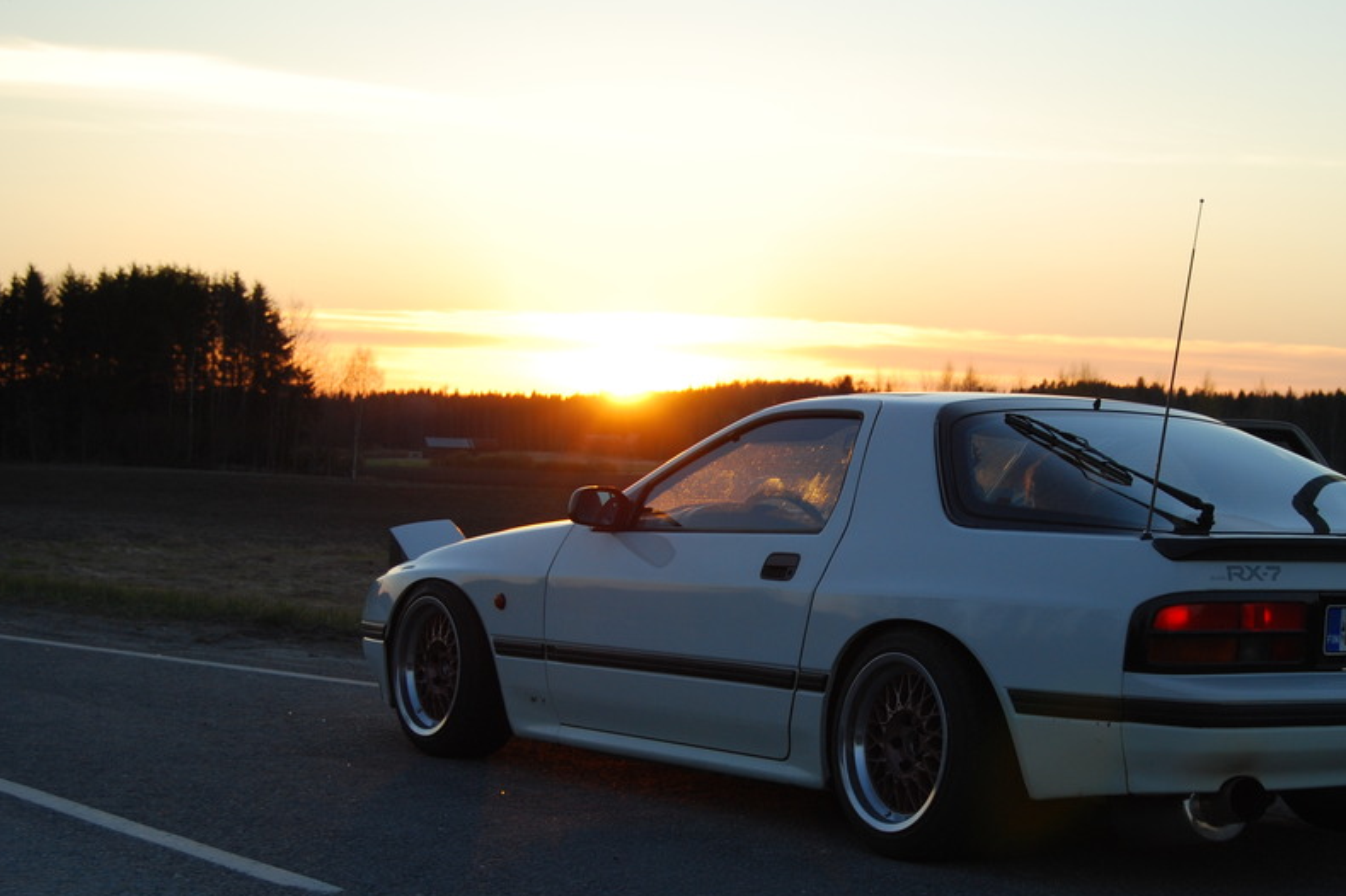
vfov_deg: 18.4
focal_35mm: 74
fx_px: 2765
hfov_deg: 27.3
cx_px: 818
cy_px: 563
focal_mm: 38
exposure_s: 1/160
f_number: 5
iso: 200
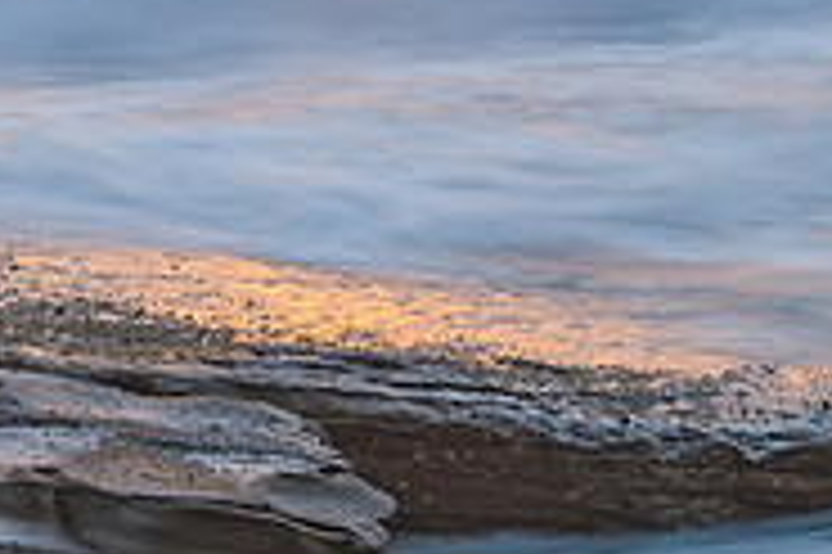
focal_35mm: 144
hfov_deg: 14.3
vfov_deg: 9.4
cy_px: -25
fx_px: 3325
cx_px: 459
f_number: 10
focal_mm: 30
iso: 50
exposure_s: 1
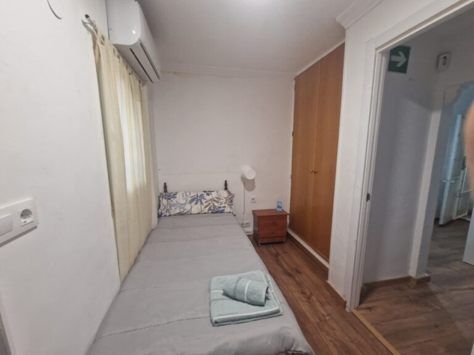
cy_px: 178
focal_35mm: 13
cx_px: 237
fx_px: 178
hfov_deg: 106.2
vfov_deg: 89.9
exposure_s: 1/50
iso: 320
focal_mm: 2.2
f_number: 2.2
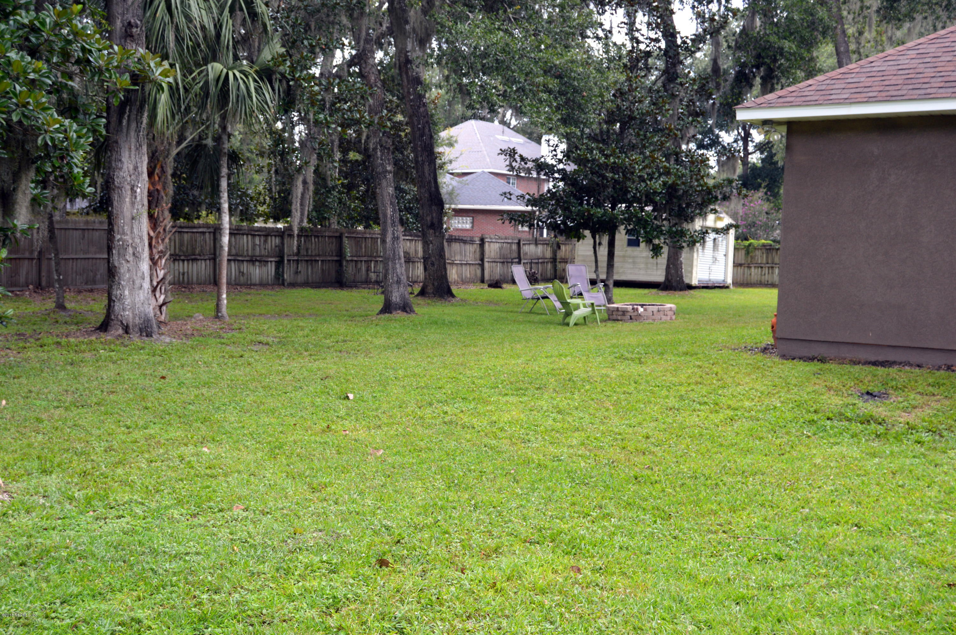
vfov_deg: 34.1
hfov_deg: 49.6
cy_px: 318
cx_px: 478
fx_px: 1035
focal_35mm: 39
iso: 220
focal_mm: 26
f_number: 5.6
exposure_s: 1/125
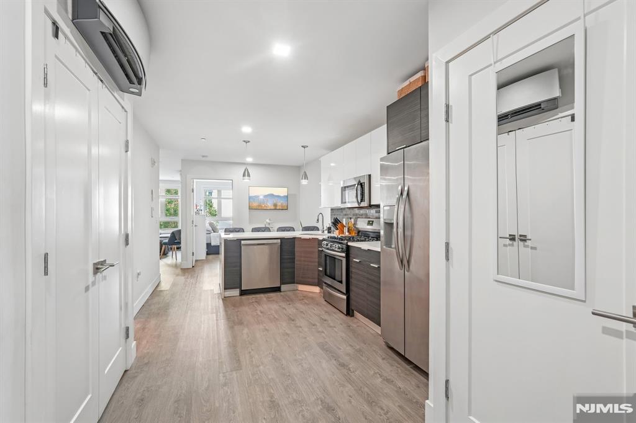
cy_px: 212
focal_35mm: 16
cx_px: 318
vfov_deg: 73.7
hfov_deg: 96.8
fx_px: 283
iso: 400
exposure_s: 1/5
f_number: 9
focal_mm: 16
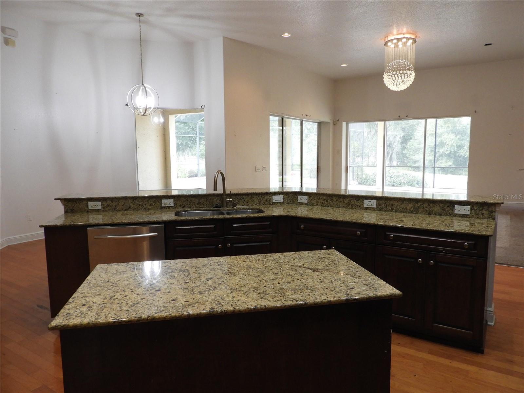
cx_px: 262
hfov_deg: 71.6
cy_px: 196
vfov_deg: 56.8
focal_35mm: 24
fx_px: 363
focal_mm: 4.3
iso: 280
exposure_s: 1/30
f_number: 3.3
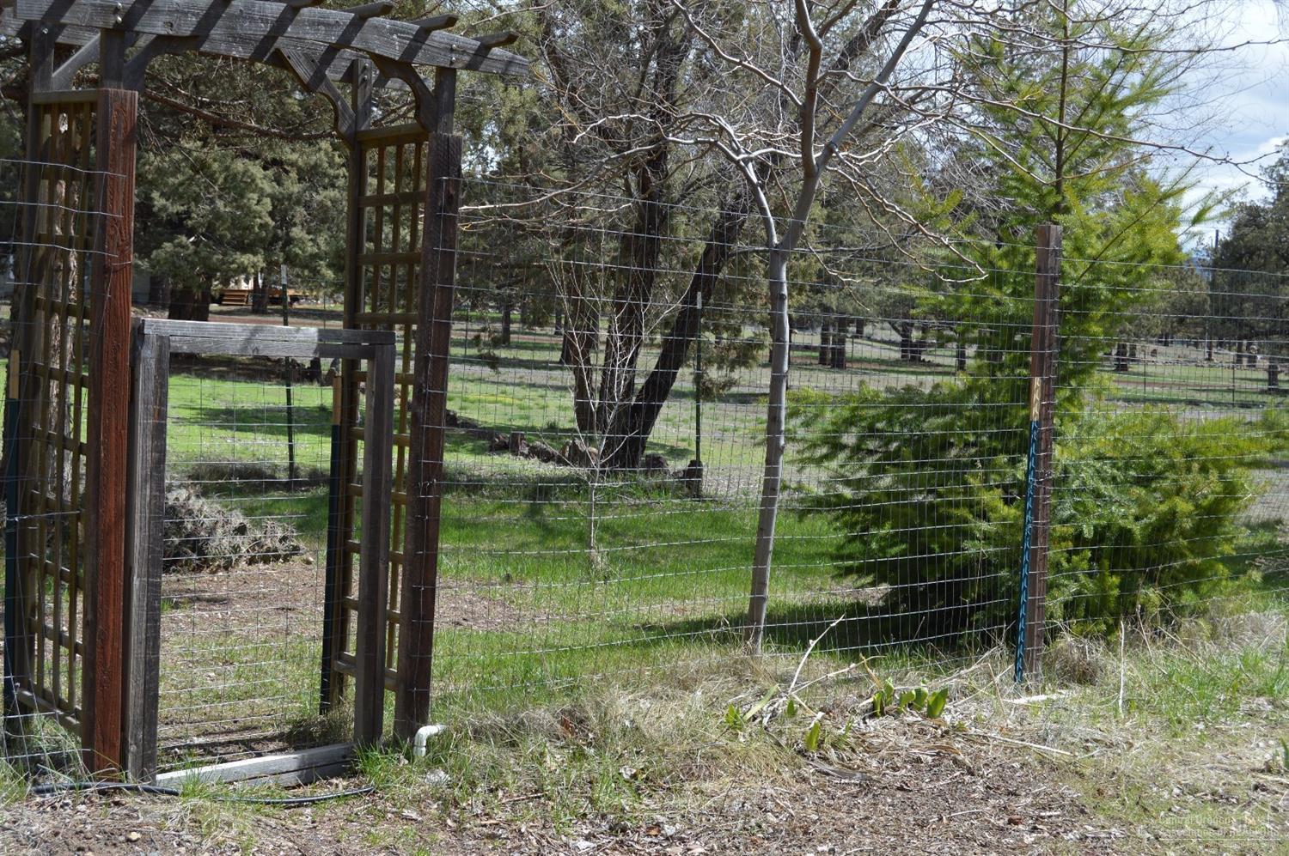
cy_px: 428
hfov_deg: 41.1
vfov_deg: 28.0
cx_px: 644
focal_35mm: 48
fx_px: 1717
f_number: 7.1
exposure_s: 1/200
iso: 100
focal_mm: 32
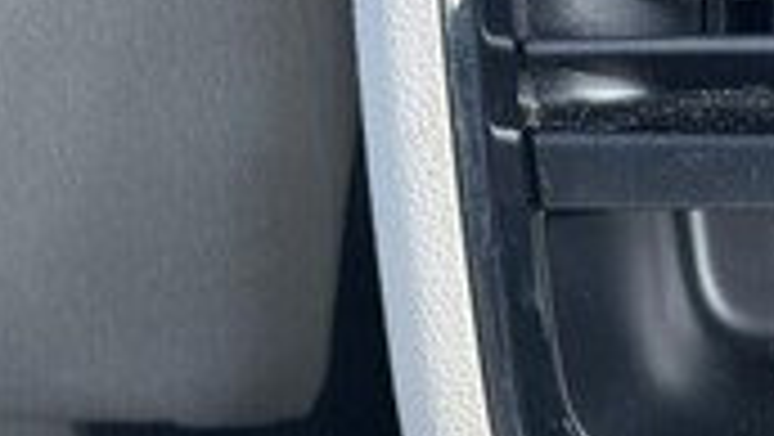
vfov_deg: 7.3
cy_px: 178
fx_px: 3430
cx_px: 1035
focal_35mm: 167
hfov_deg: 12.4
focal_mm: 6.76
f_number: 1.78
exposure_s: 1/102
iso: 100
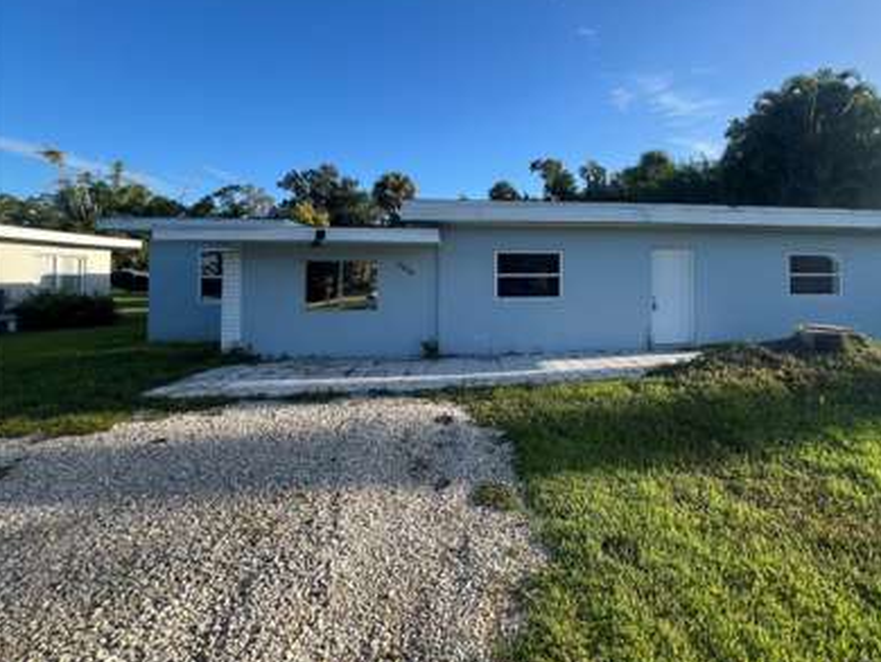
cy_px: 269
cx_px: 529
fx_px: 407
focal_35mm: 16
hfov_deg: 93.2
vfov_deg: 77.4
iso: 32
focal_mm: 1.57
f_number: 1.8
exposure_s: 1/686
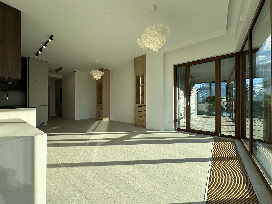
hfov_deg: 102.1
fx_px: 110
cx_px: 136
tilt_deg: +0.1
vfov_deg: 85.7
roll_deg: -0.1
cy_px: 102
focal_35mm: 14
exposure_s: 1/569
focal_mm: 2.22
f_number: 2.2
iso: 40
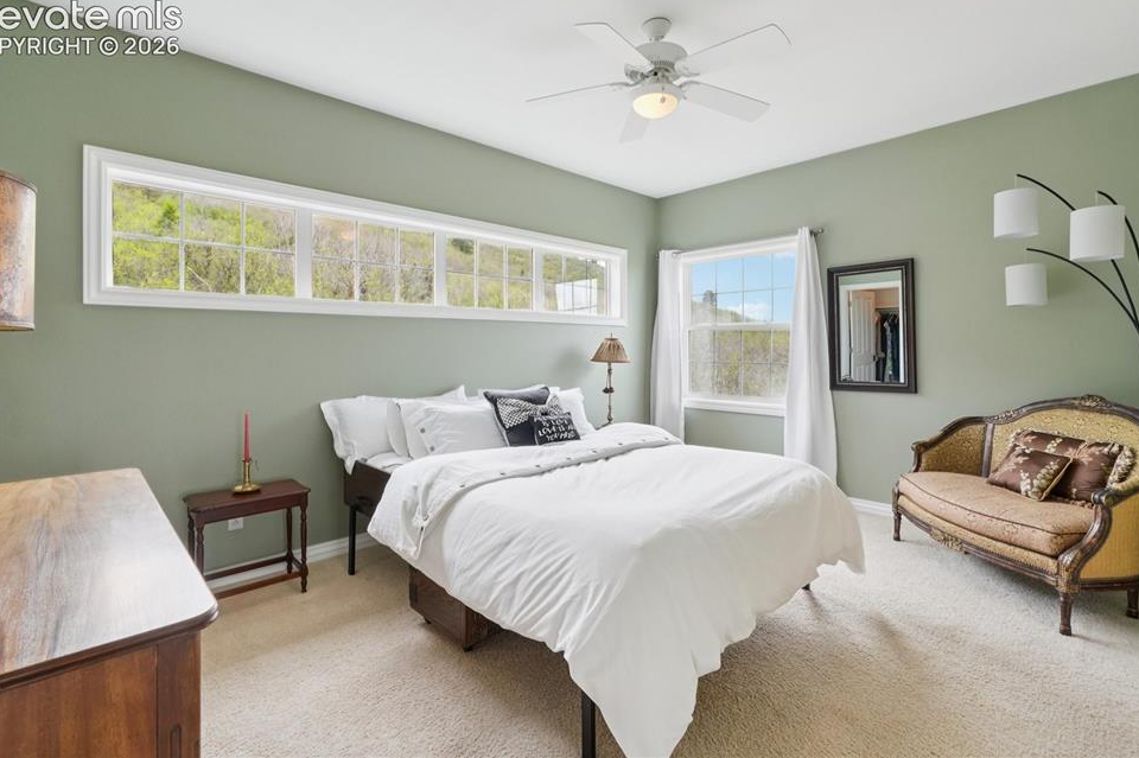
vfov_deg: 73.6
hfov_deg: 96.8
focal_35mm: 16
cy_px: 355
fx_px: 506
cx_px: 558
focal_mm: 10
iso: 800
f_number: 8
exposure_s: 1/15
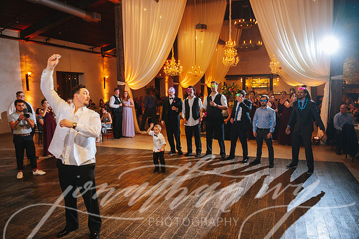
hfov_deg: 65.5
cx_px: 180
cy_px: 120
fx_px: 279
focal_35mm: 28
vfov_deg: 46.4
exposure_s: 1/100
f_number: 2.8
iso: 2000
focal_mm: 28
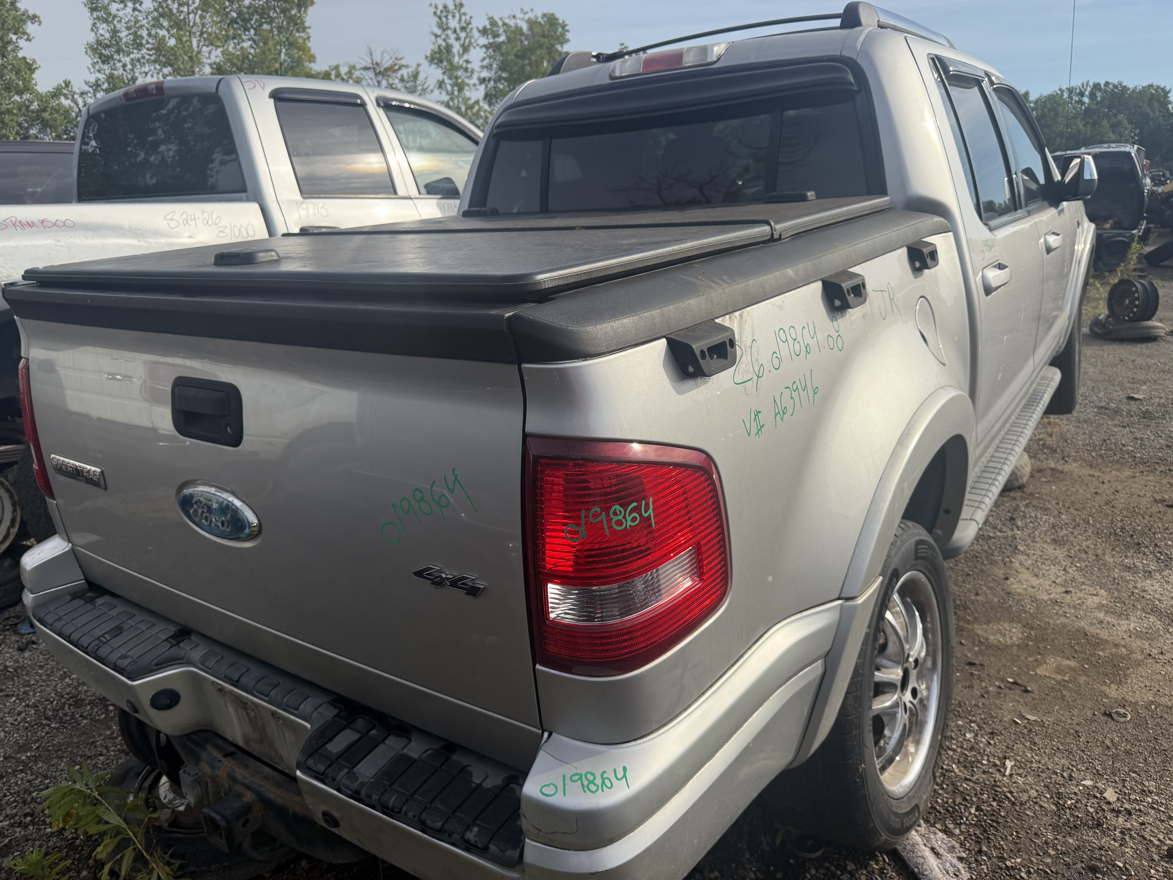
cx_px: 586
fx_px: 813
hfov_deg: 71.6
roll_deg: +0.7
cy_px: 440
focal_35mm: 24
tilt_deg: -15.9
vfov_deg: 56.8
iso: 100
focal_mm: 6.76
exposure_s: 1/4975
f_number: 1.78
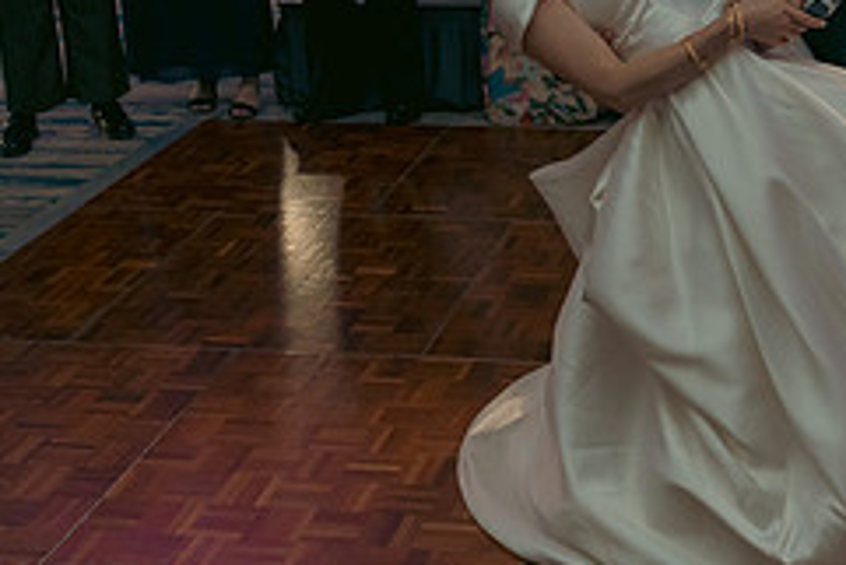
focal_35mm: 65
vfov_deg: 20.7
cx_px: 737
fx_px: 1528
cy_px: 104
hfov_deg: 29.8
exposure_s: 1/160
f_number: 3.5
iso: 2500
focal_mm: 27
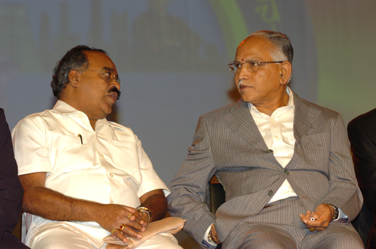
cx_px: 188
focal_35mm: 174
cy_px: 124
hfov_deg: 11.8
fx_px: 1813
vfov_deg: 7.9
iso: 400
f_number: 5
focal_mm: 116
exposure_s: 1/80
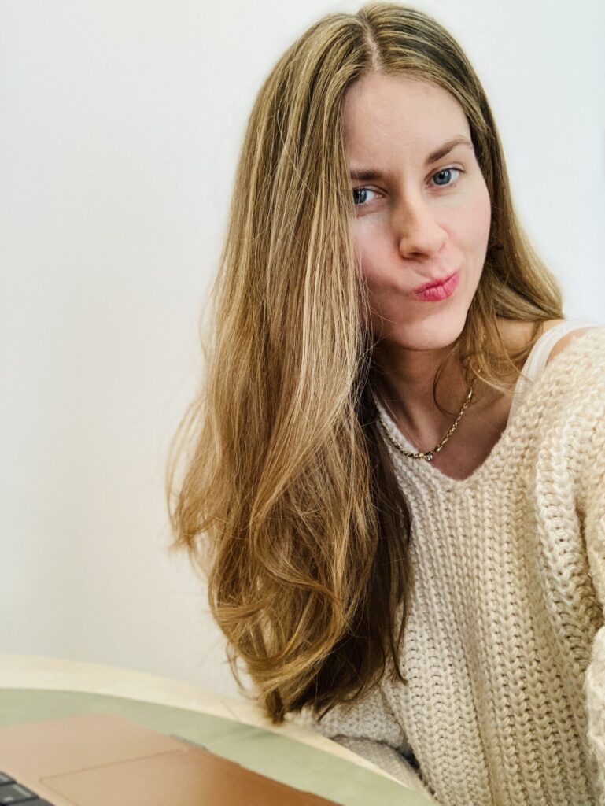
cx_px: 302
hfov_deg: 44.2
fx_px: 745
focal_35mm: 32
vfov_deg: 56.8
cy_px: 403
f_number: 2.2
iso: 250
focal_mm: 2.87
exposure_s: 1/50
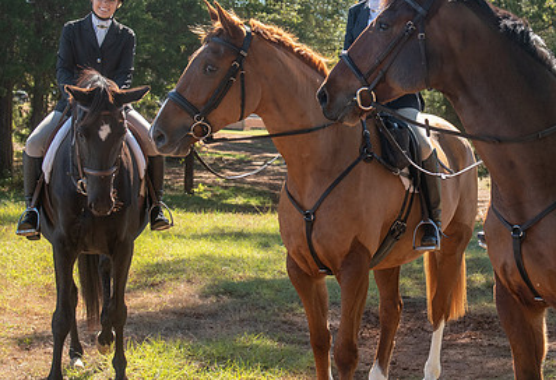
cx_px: 390
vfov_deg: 17.3
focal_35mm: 80
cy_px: 106
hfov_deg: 25.0
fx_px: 1245
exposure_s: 1/200
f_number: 4
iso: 400
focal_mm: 36
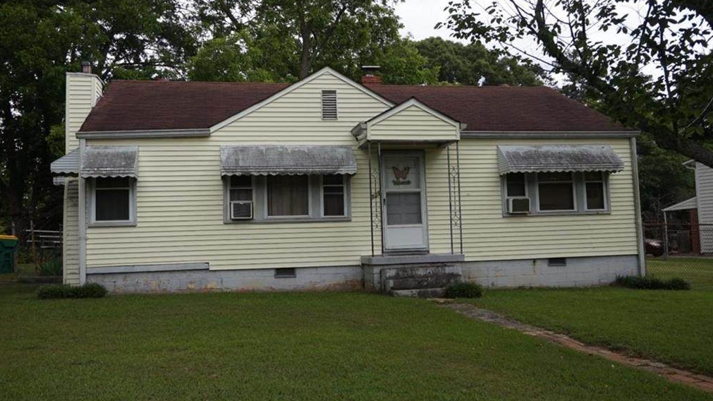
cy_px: 190
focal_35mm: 35
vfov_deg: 33.7
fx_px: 662
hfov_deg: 56.6
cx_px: 355
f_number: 5.6
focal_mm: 22
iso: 100
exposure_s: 1/200
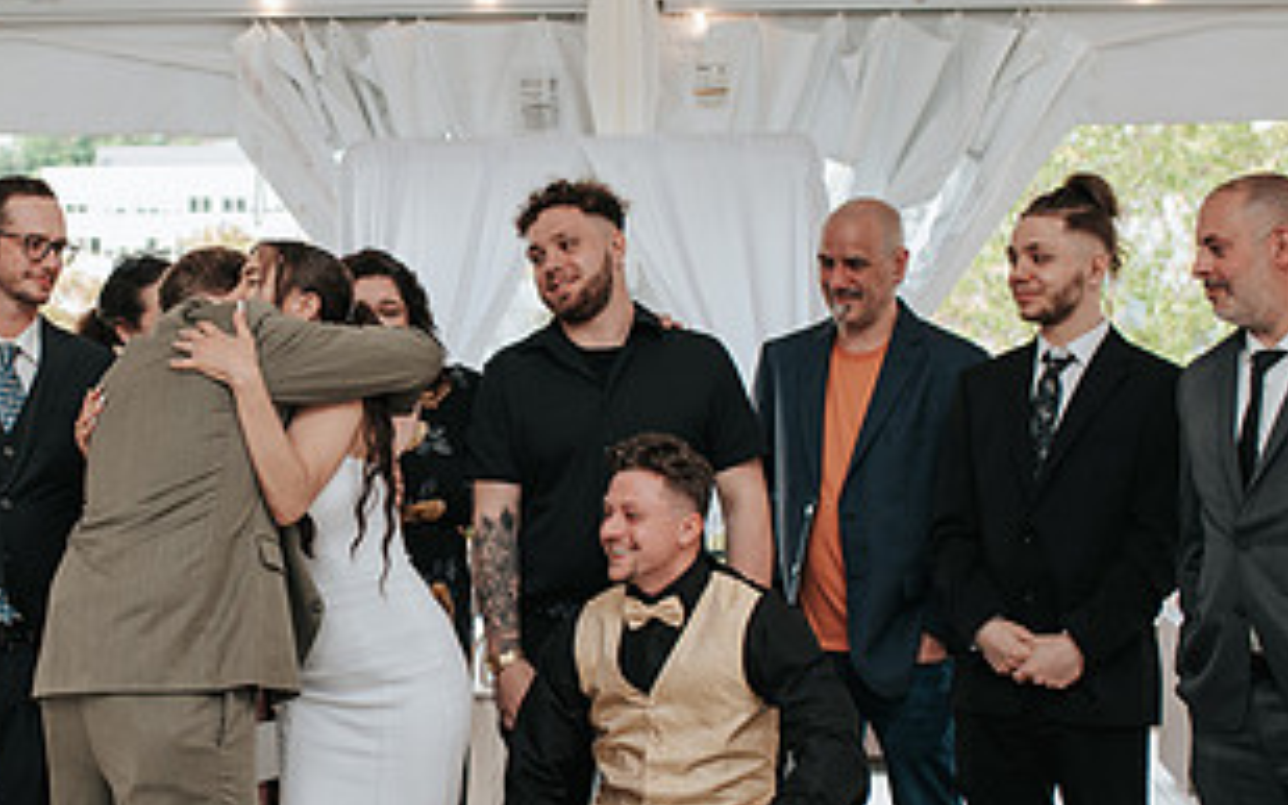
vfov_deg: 14.3
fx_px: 3194
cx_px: 223
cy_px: 528
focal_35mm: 91
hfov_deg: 22.4
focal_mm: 35
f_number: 2.8
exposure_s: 1/160
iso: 200
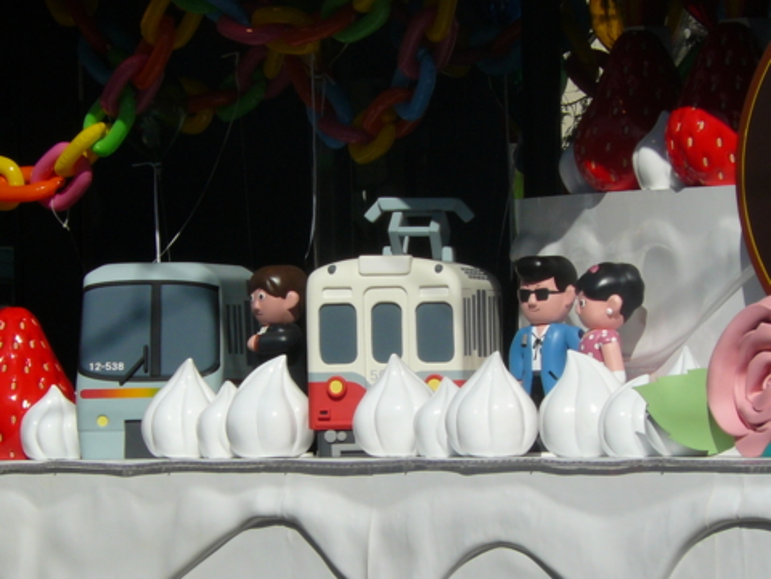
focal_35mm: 467
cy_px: 290
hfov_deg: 4.2
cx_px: 386
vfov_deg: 3.2
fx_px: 10401
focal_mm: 51.8
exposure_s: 1/800
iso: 100
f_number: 8
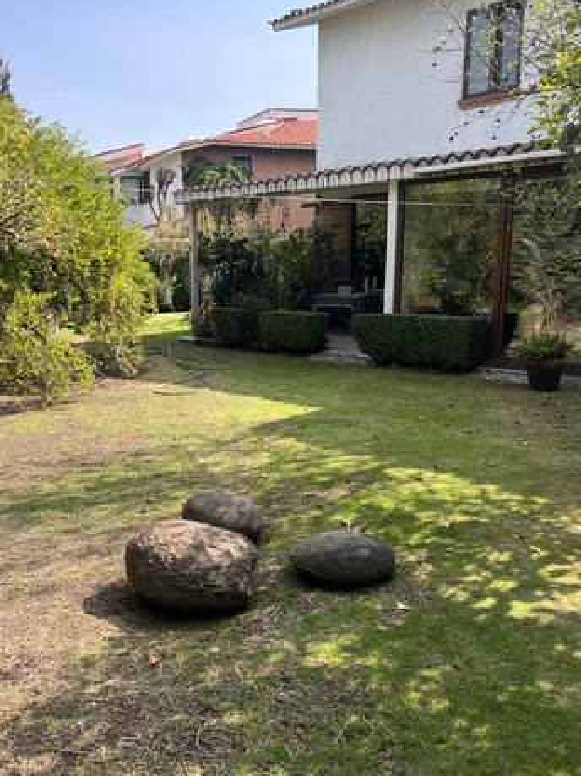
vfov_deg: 53.8
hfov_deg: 41.6
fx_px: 761
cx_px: 231
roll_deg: +1.4
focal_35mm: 34
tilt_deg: -13.7
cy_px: 445
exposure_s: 1/1280
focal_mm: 5.7
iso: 50
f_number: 1.5
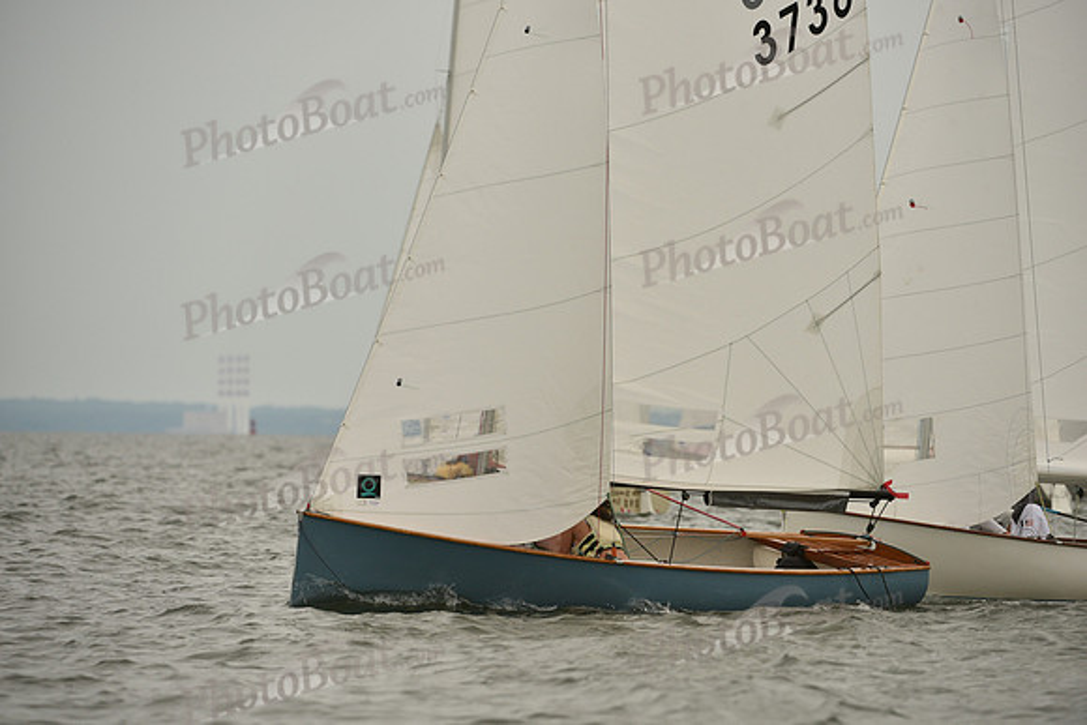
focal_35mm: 300
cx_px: 544
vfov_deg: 4.6
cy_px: 362
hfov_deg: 6.9
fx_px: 9060
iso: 320
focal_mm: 300
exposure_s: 1/1250
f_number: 5.6
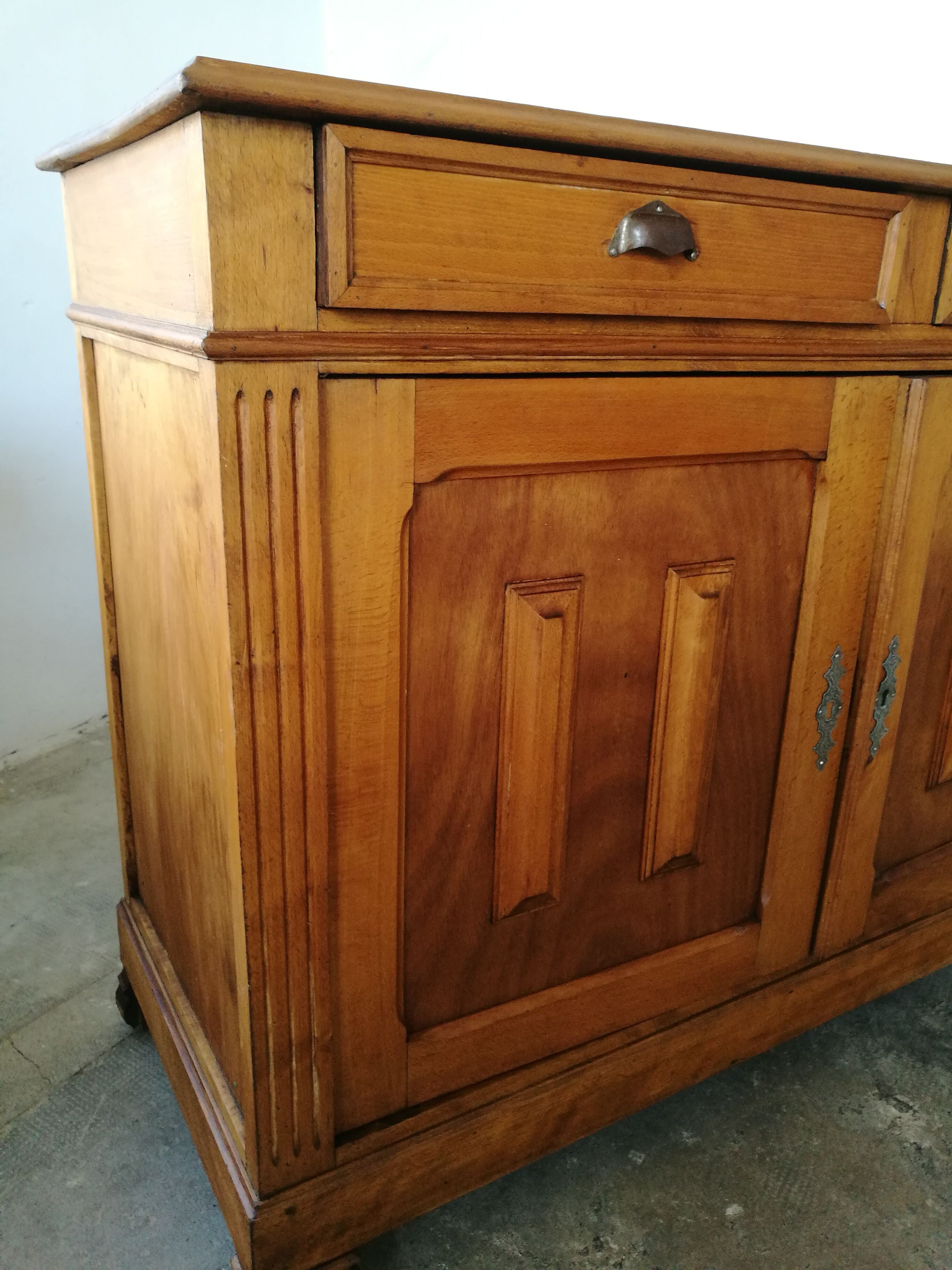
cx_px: 476
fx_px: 990
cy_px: 635
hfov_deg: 51.4
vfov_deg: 65.3
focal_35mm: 27
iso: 200
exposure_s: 1/50
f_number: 2.2
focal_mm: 4.5
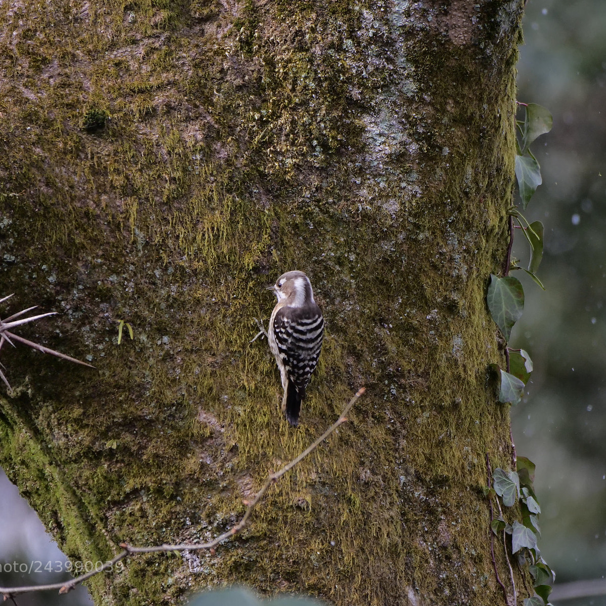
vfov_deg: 2.1
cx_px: 264
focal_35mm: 827
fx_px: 16380
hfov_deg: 2.1
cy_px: 303
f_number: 5.9
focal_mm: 350
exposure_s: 1/640
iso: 800
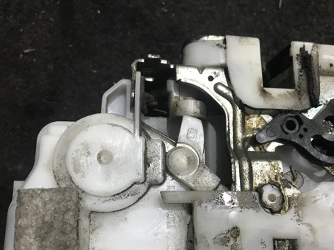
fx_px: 366
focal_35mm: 38
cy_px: 154
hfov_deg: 48.8
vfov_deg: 37.5
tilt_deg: -76.3
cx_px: 195
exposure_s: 1/17
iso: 64
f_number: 1.8
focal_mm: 3.99
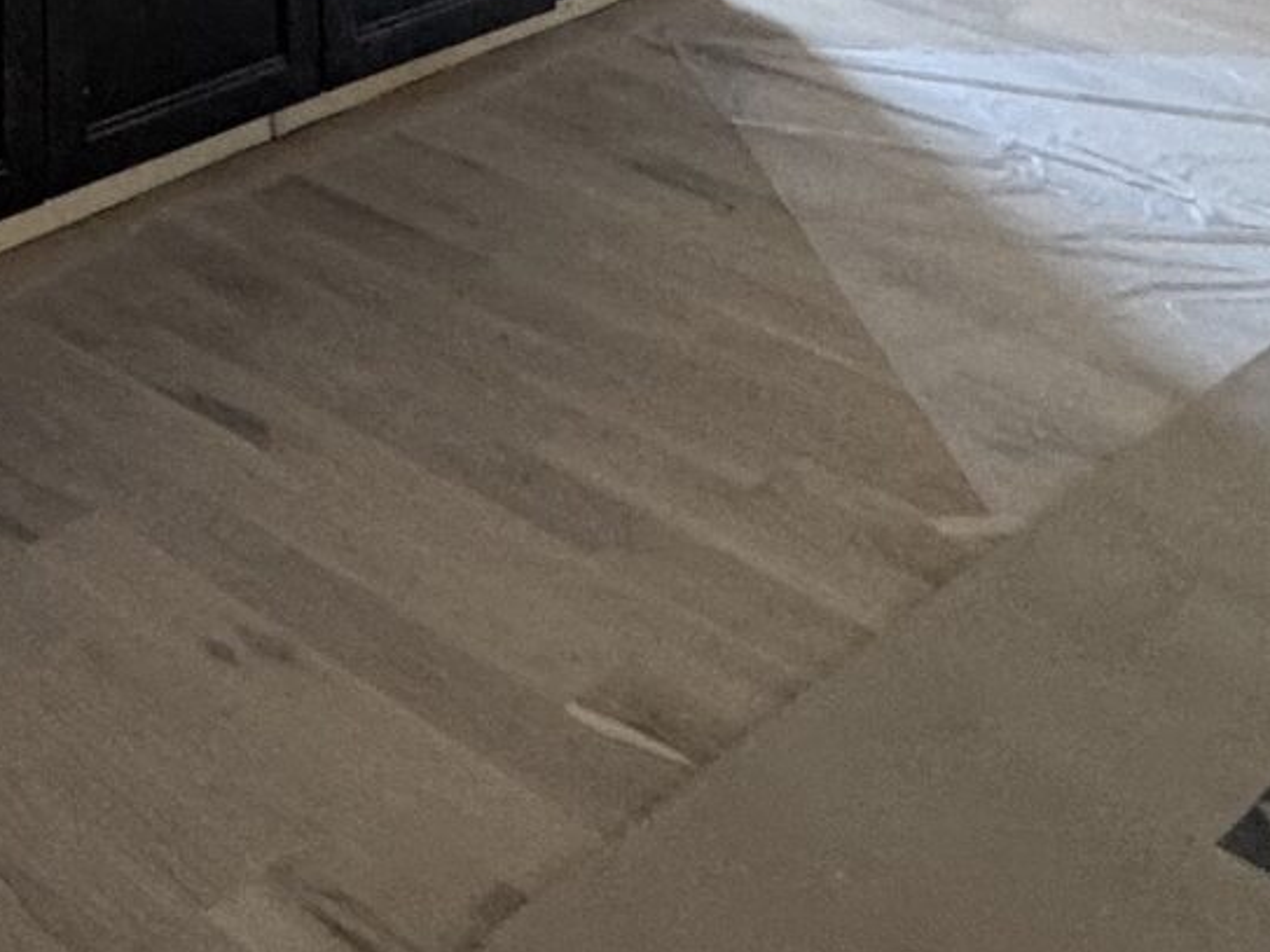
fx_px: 2421
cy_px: -1160
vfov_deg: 15.5
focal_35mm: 66
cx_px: -241
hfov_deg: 26.3
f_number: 2.2
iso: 125
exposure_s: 1/120
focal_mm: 2.22
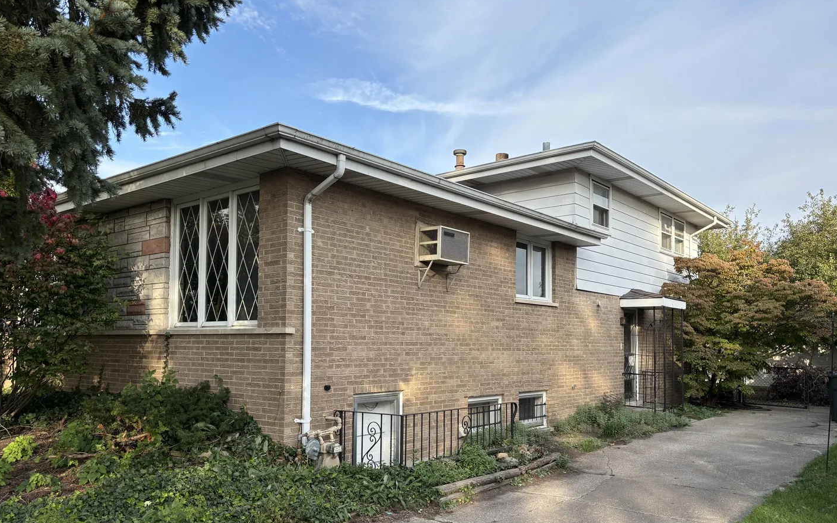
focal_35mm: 28
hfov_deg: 66.5
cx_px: 418
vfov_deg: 44.3
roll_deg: -0.5
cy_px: 311
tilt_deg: +2.4
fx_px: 639
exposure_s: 1/988
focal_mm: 5.96
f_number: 1.6
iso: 50
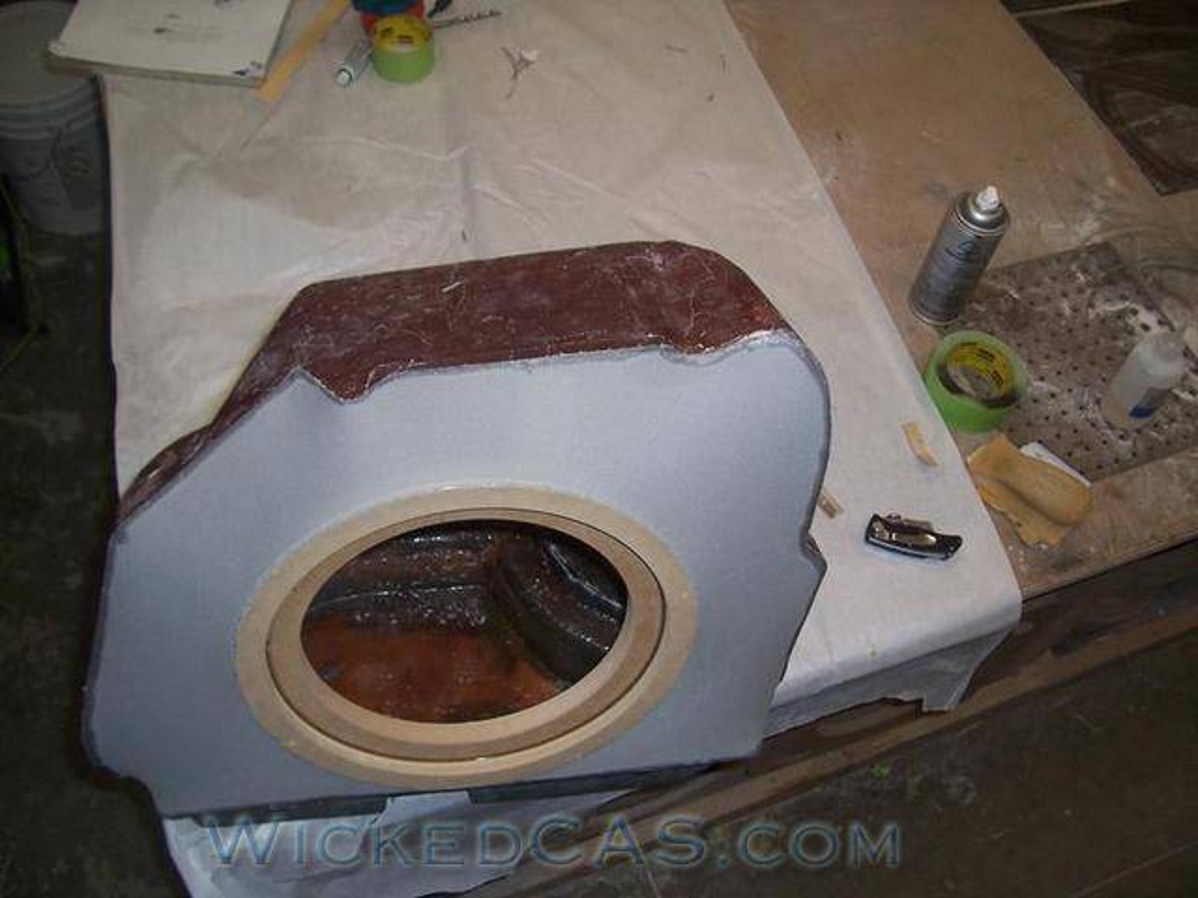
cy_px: 449
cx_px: 599
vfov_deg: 41.8
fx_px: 1177
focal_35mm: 34
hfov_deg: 54.0
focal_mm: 5.6
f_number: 2.7
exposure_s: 1/60
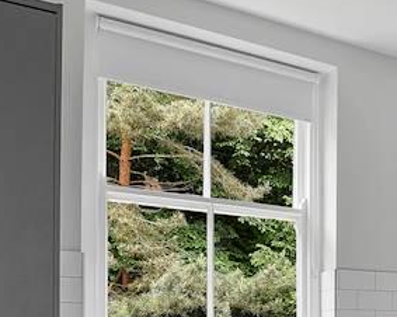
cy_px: 339
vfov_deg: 27.4
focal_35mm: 51
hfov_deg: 31.0
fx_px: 599
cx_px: 476
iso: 200
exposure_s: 1/2
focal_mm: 10
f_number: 8
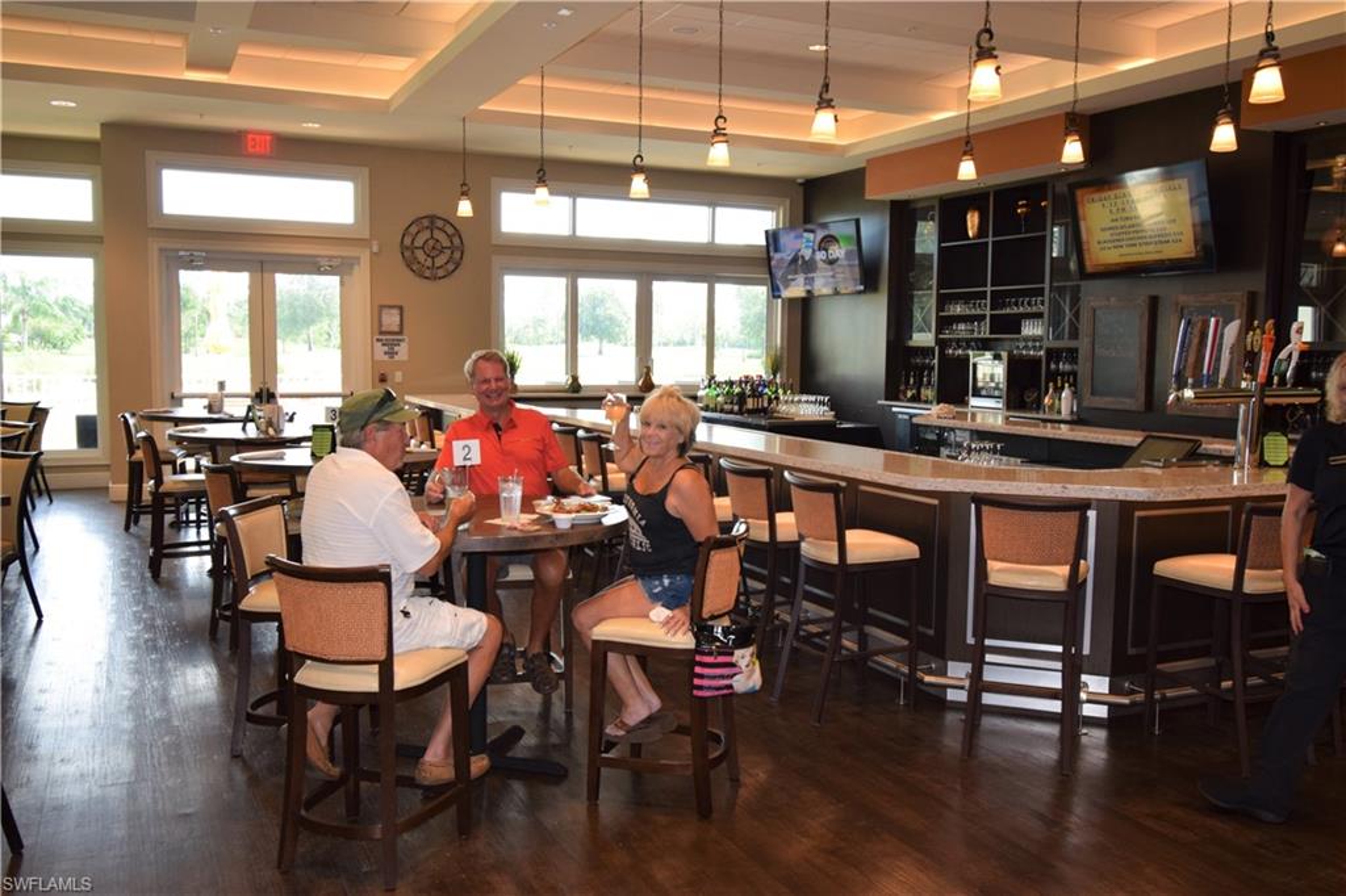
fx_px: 1121
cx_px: 673
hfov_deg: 61.9
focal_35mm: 30
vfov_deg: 43.6
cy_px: 448
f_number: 5.6
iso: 800
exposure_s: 1/100
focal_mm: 20
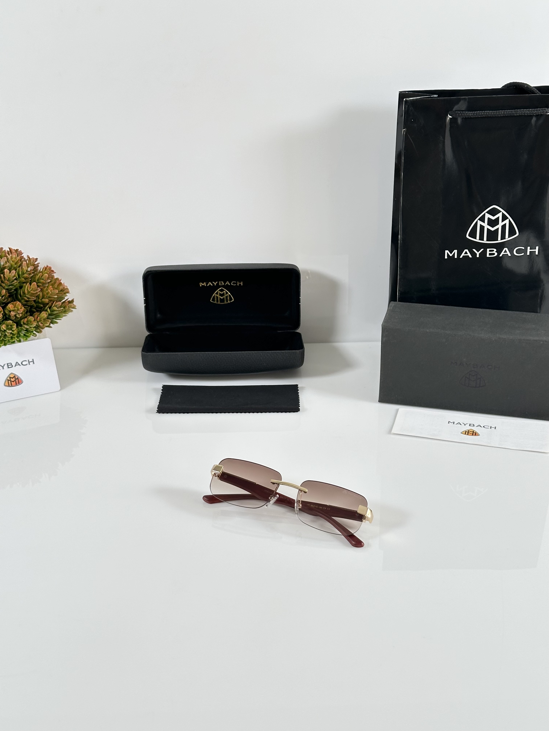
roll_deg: +0.9
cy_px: 366
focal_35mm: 48
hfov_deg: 30.3
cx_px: 274
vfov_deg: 39.7
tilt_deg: -26.7
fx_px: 1015
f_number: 1.78
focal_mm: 6.86
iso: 80
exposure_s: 1/121
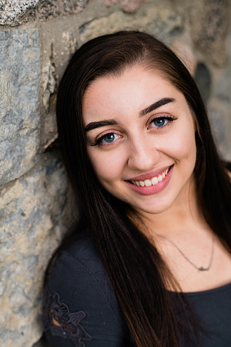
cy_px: 174
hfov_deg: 23.4
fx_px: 558
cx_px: 116
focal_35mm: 58
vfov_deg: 34.5
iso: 400
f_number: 2.8
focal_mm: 58
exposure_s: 1/200
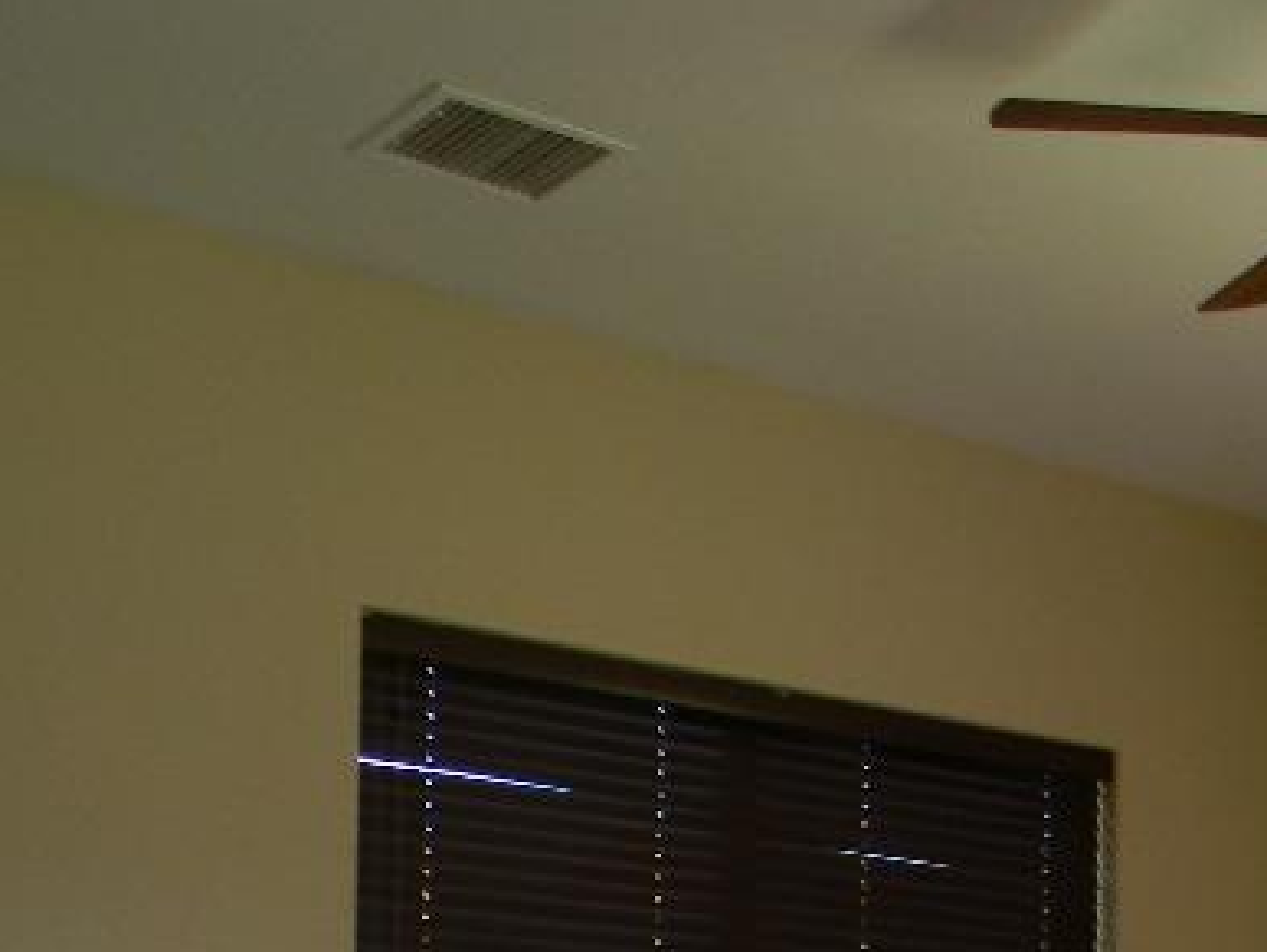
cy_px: 1224
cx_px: 1411
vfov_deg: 18.6
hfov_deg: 24.5
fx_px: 2711
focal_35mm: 74
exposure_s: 1/32
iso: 80
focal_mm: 5
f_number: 3.5
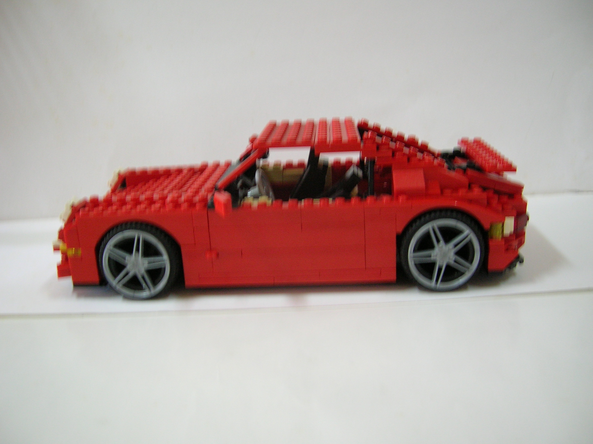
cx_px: 296
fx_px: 599
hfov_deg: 52.7
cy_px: 222
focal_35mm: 35
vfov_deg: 40.6
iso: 100
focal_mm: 5.8
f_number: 2.9
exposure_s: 1/5.1
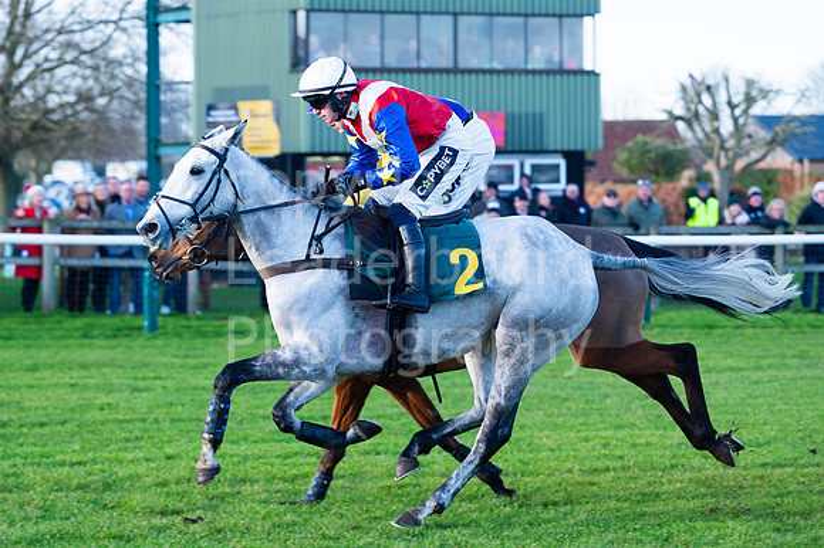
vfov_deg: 10.5
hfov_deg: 15.7
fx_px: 2995
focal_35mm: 131
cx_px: 429
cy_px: 264
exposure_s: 1/1000
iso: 320
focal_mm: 110
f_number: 3.5
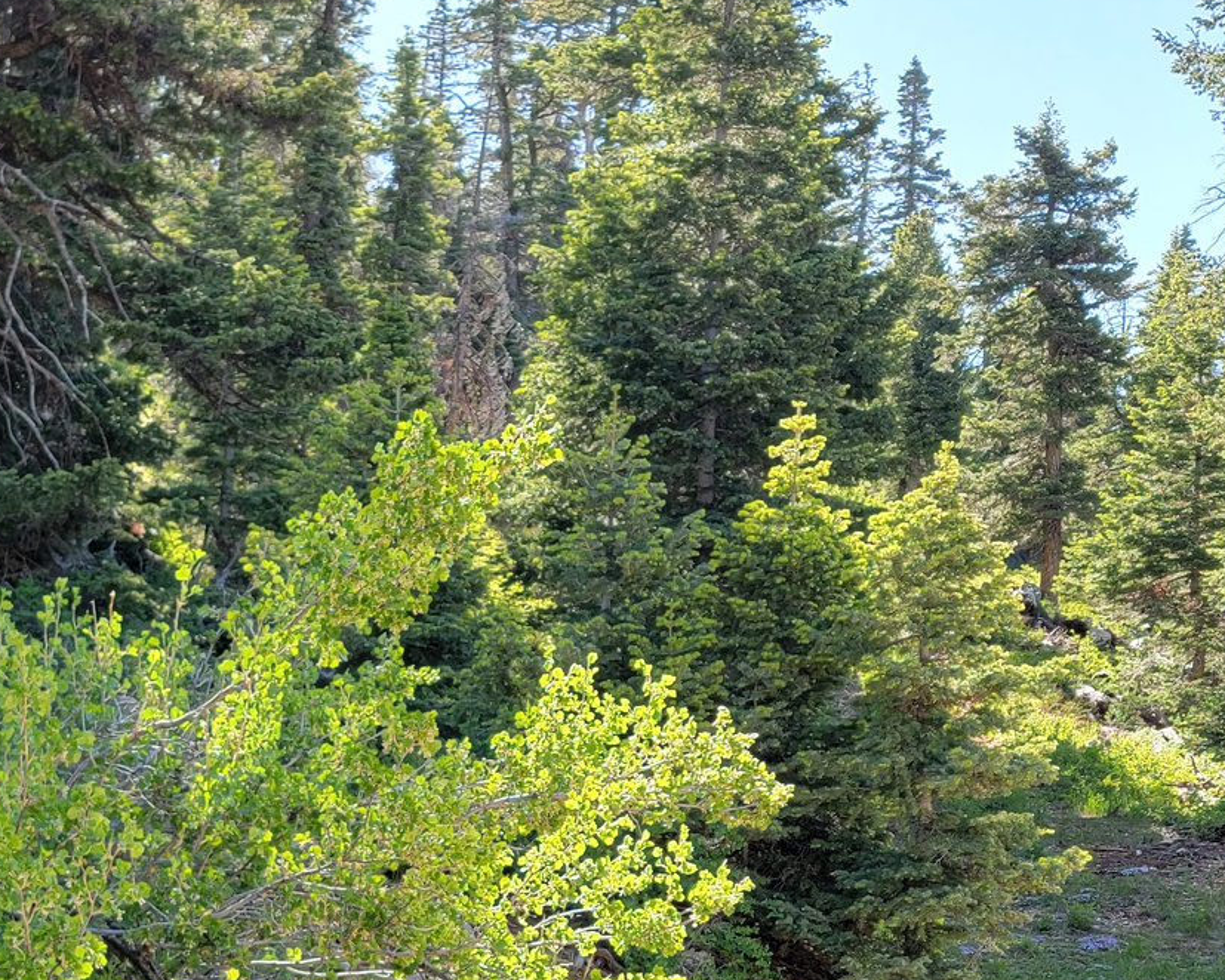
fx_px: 2103
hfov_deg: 31.3
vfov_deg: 25.4
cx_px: 169
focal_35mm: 58
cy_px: 902
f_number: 1.8
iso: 25
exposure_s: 1/120
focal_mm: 6.7
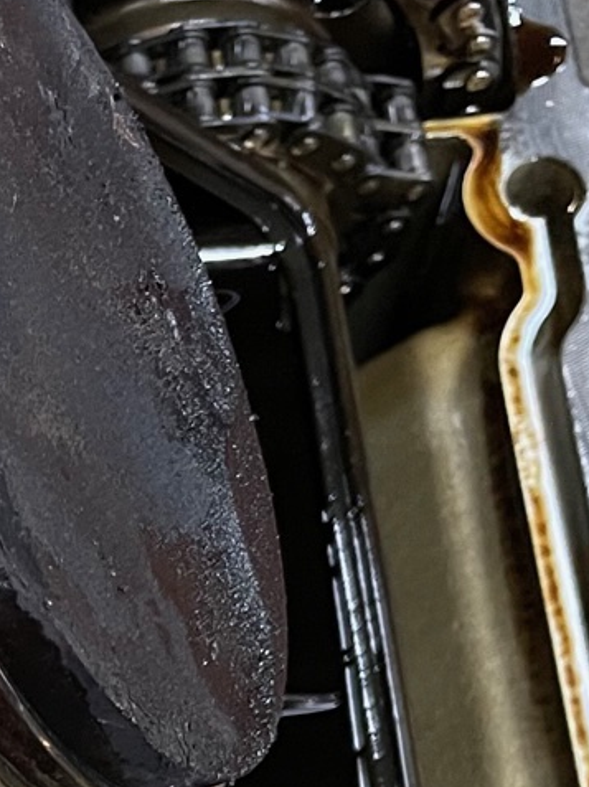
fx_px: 2499
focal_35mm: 110
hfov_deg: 12.7
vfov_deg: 16.4
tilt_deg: -67.1
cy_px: 1153
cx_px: -325
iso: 320
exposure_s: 1/50
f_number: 1.6
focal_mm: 4.2
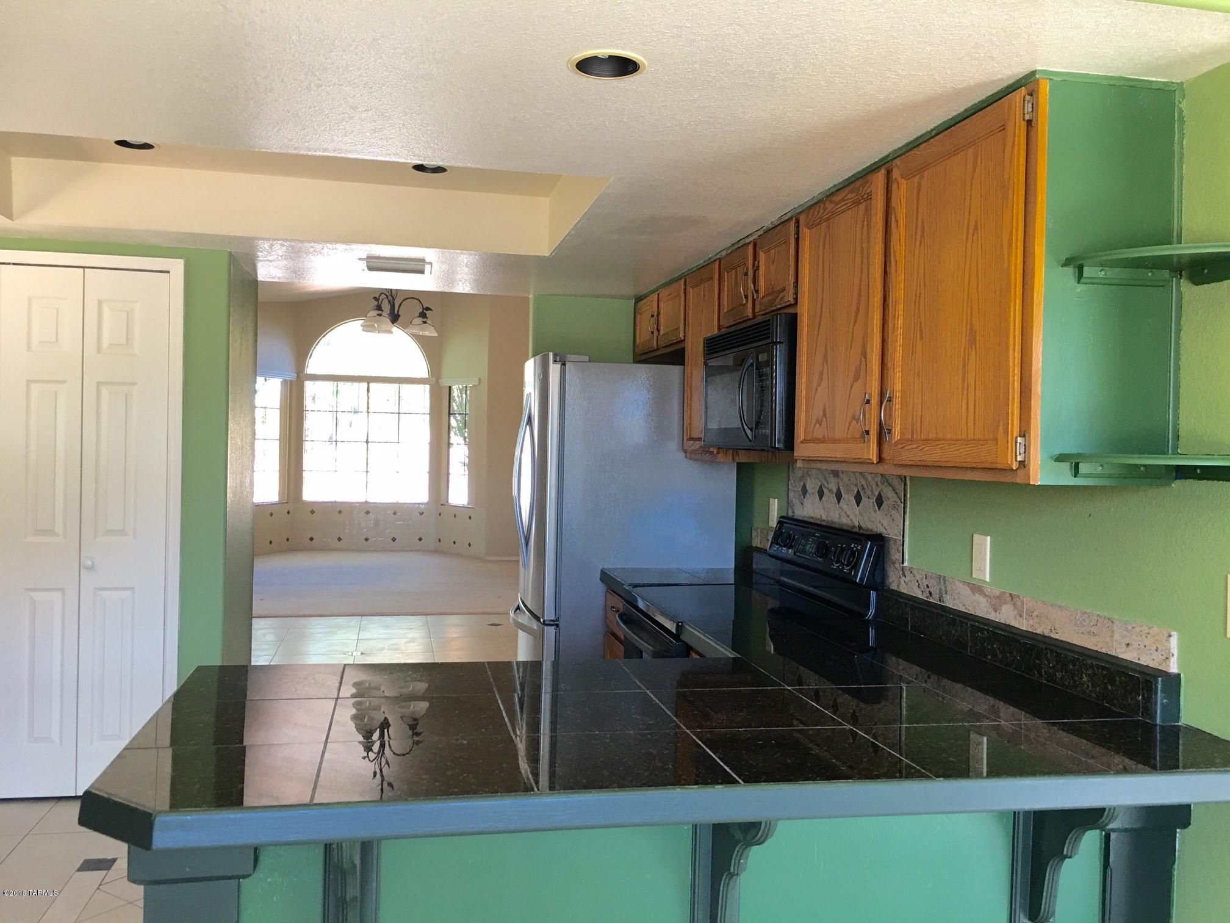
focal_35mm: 29
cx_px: 615
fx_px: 1030
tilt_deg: +0.7
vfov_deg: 48.2
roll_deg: -1.8
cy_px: 462
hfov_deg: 61.7
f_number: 2.2
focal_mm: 4.15
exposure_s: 1/30
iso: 40
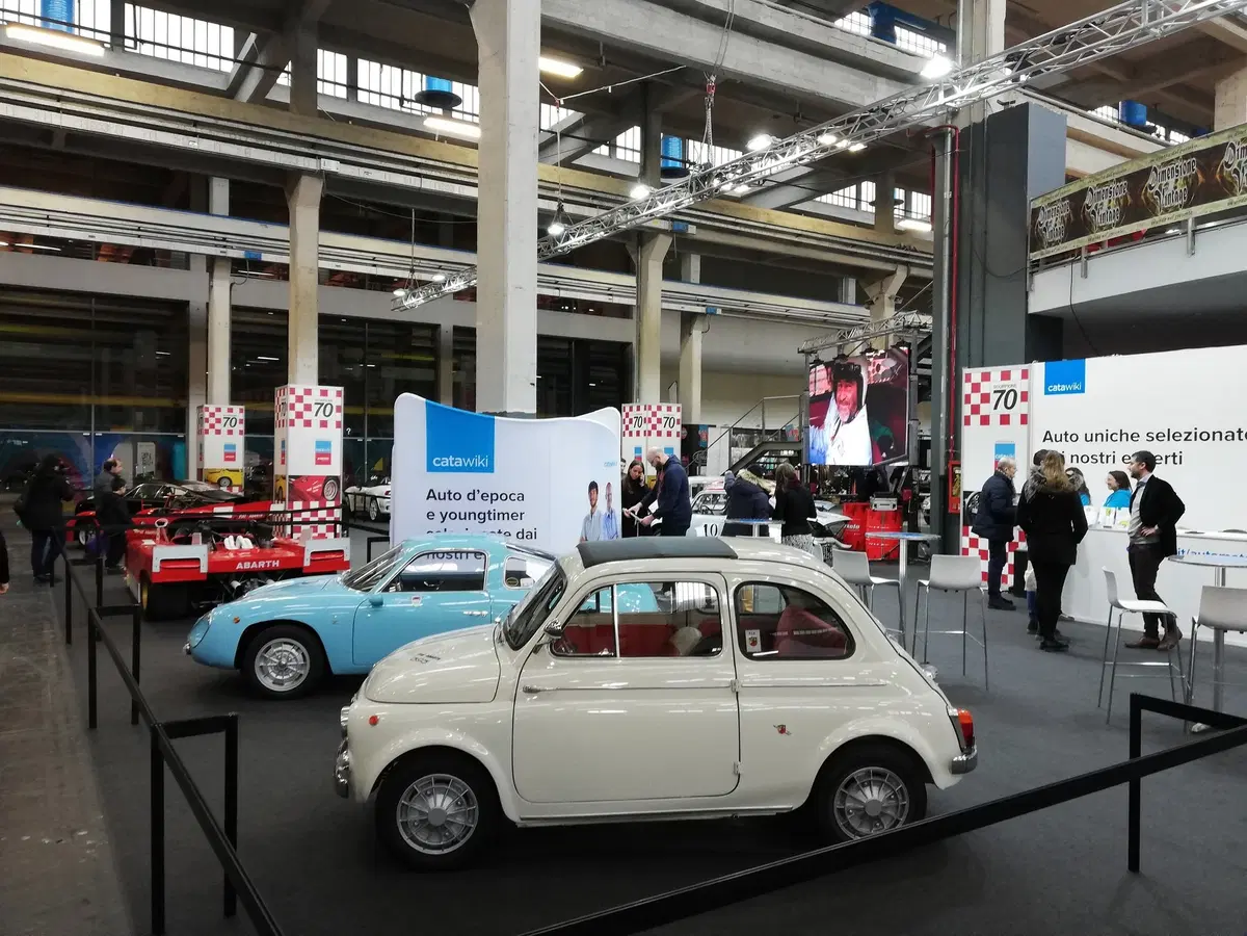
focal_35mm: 26
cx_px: 624
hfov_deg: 67.3
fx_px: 937
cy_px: 468
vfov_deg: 53.1
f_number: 2.2
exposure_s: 1/50
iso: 200
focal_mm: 3.81
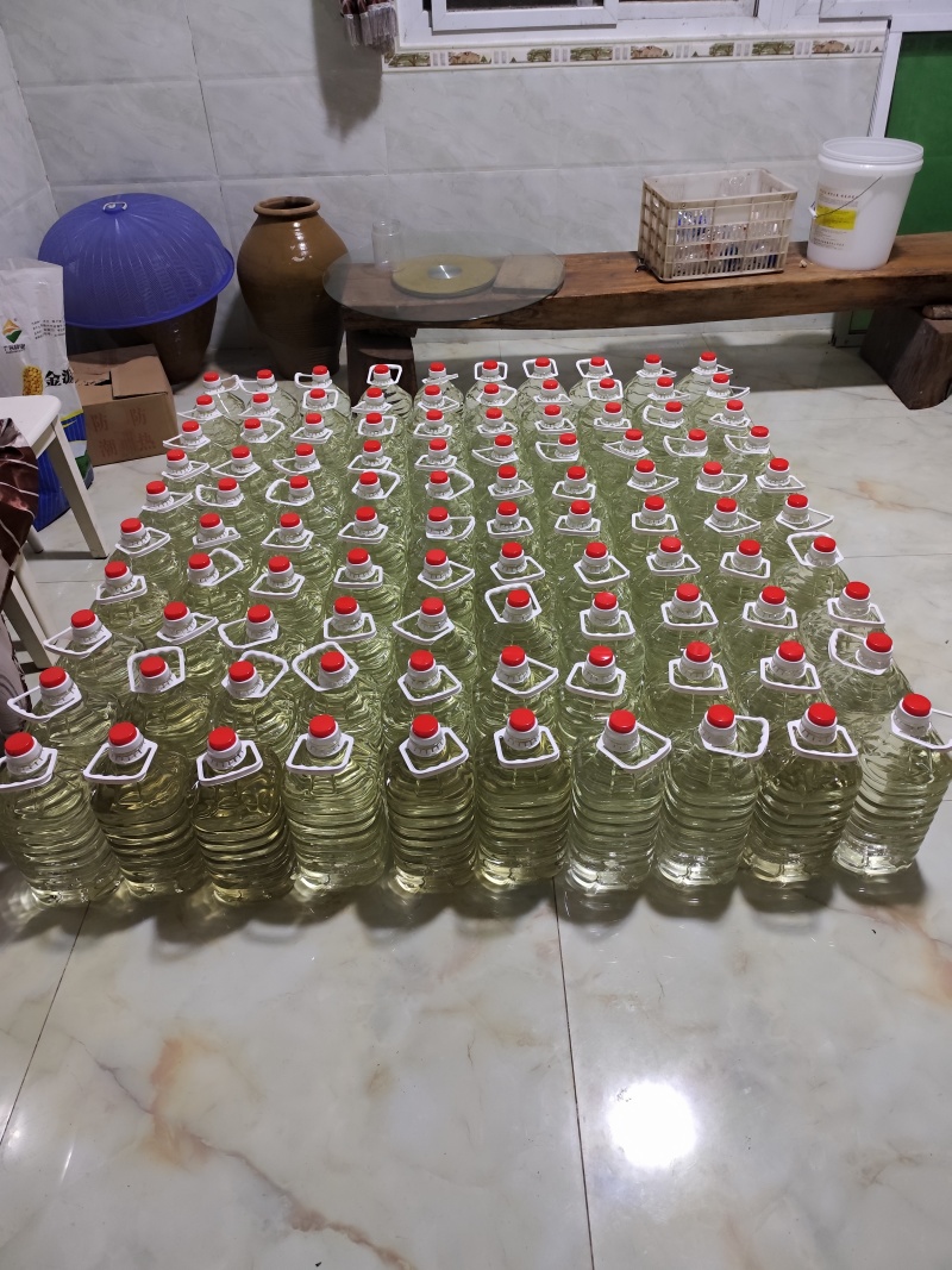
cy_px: 635
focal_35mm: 23
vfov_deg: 73.9
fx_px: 844
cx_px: 476
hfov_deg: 58.9
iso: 2500
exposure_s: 1/16.7
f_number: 1.65
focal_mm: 6.14
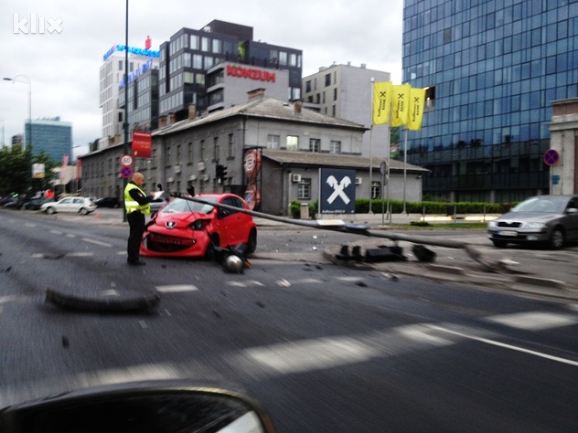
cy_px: 216
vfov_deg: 40.7
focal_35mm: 35
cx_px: 289
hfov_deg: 52.6
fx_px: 584
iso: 80
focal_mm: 4.28
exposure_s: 1/20
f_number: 2.4
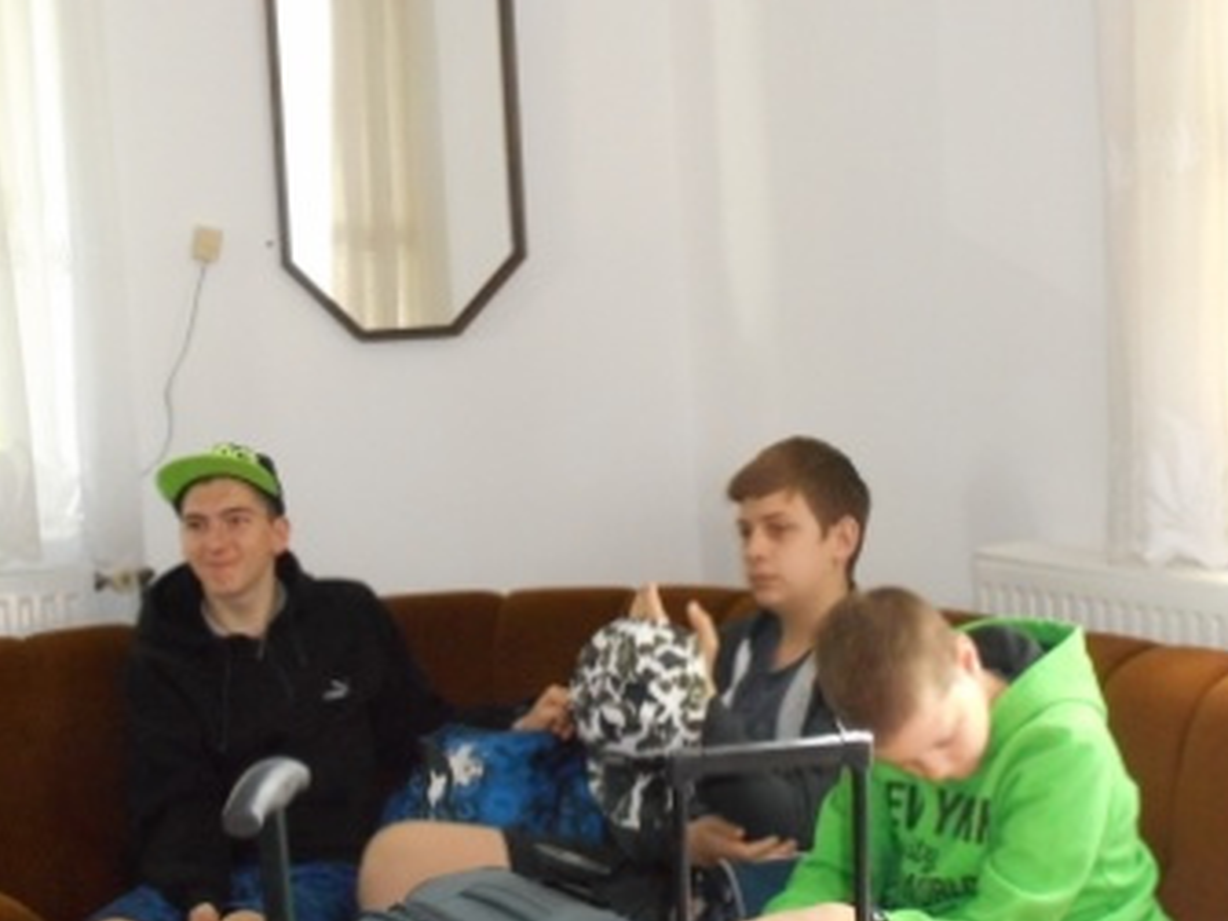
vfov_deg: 21.6
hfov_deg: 28.6
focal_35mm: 68
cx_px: 640
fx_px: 2412
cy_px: 493
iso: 720
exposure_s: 1/60
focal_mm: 9.1
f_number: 4.9
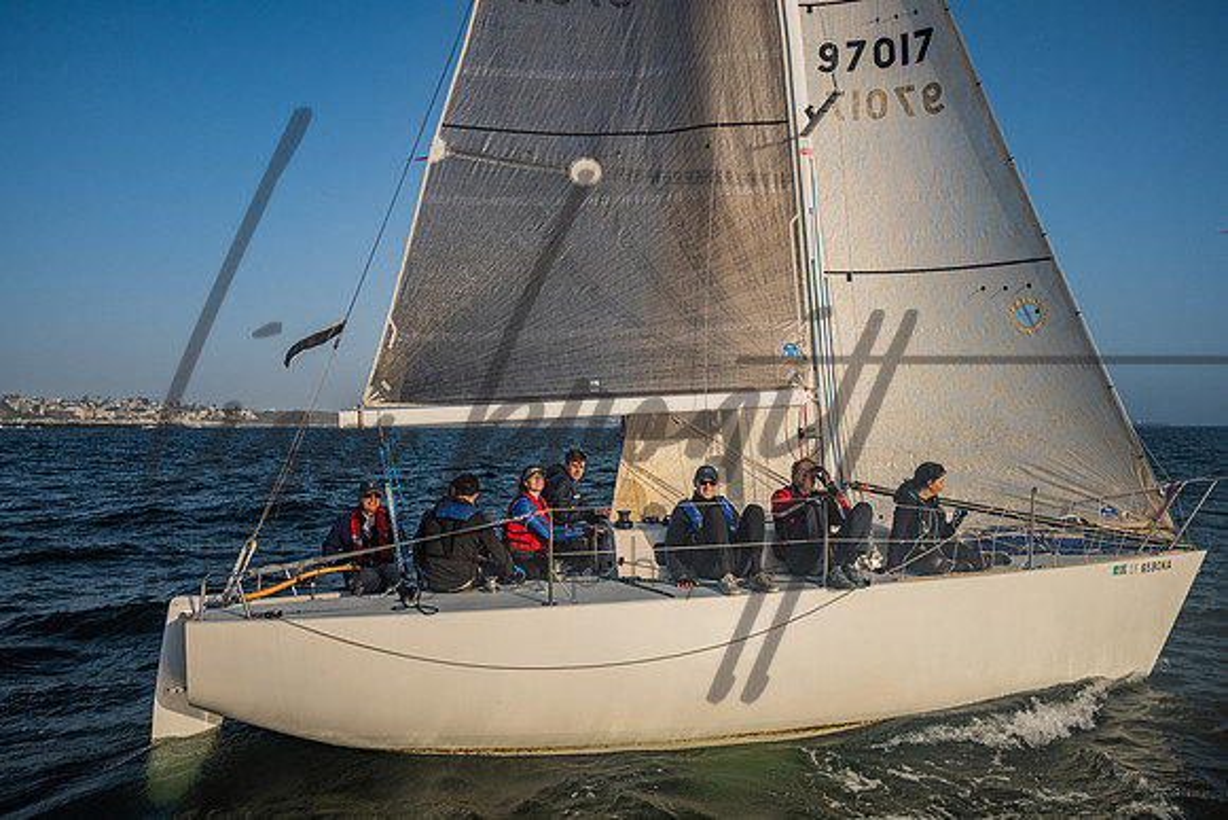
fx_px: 936
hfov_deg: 66.5
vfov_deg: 47.3
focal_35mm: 27
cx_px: 609
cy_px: 410
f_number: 6.3
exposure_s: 1/1600
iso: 400
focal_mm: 27
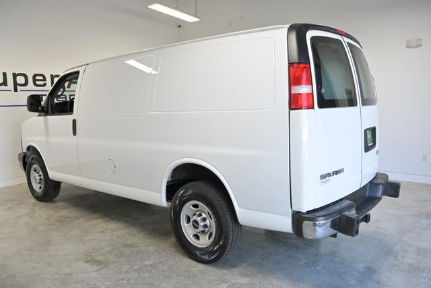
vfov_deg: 46.4
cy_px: 144
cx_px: 216
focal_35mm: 28
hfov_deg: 65.5
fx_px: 335
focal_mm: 28
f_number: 4.5
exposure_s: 1/1250
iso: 2500
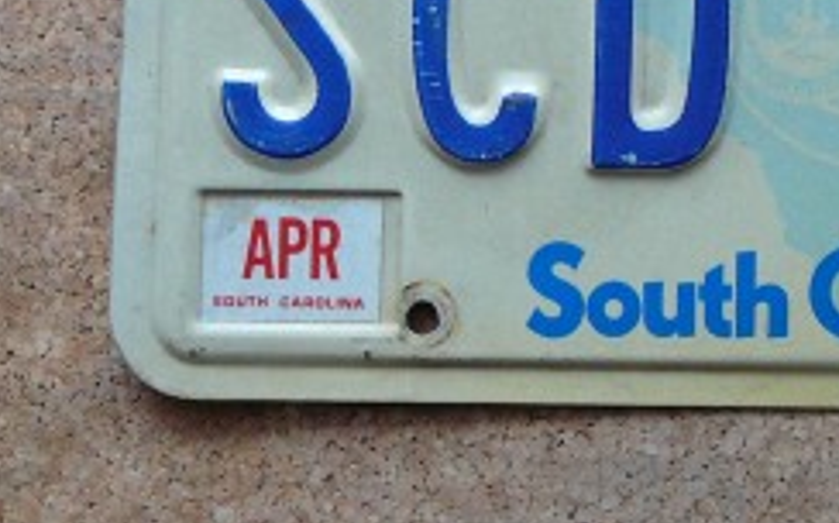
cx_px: 801
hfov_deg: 25.4
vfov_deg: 16.6
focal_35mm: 78
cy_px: 114
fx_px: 1782
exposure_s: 1/25
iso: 200
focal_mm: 5.2
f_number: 2.8
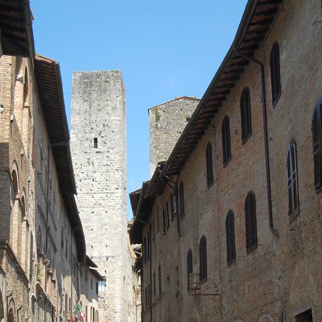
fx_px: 712
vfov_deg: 25.4
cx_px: 160
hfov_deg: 25.5
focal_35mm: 68
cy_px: 213
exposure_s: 1/250
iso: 280
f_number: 10
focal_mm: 35
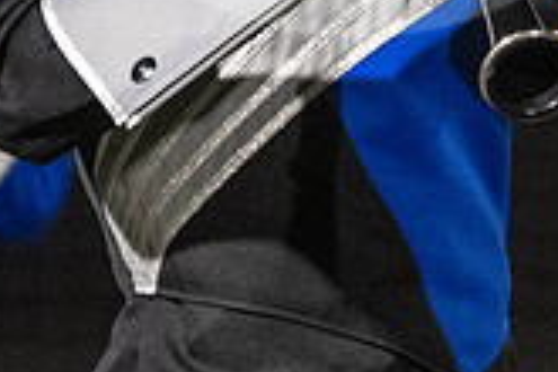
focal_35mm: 1812
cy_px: -136
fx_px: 28084
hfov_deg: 1.1
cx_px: 566
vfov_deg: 0.8
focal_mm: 200
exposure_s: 1/500
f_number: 2.8
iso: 4000
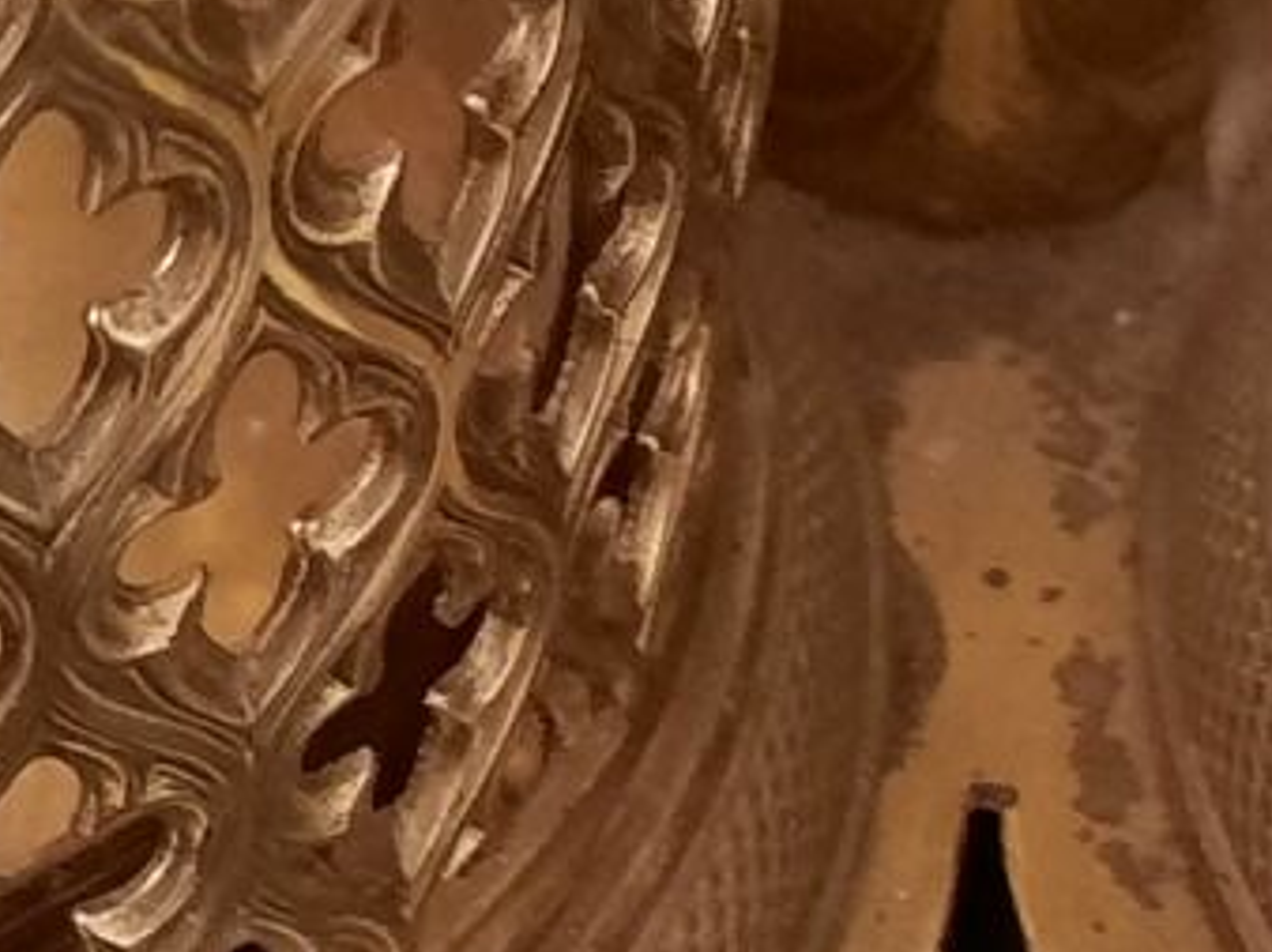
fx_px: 5435
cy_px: 23
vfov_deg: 9.9
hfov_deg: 13.3
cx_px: 960
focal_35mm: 148
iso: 800
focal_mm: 4.6
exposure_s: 1/20
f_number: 2
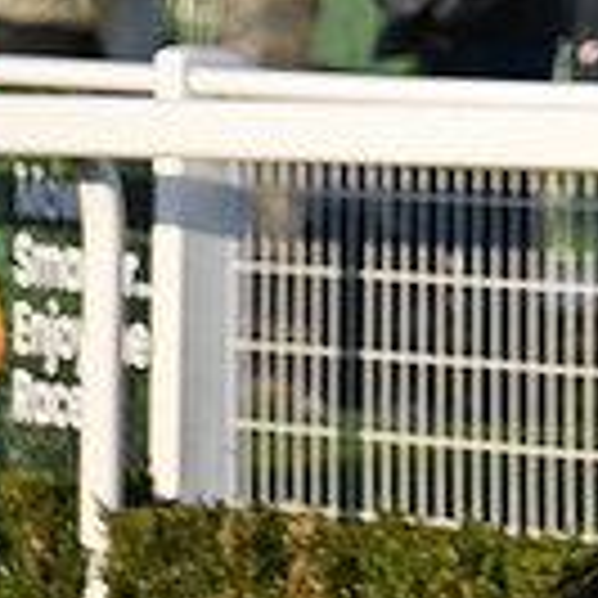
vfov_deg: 2.7
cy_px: -259
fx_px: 12704
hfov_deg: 2.7
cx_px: 1236
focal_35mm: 650
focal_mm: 175
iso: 400
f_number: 4
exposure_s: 1/3200
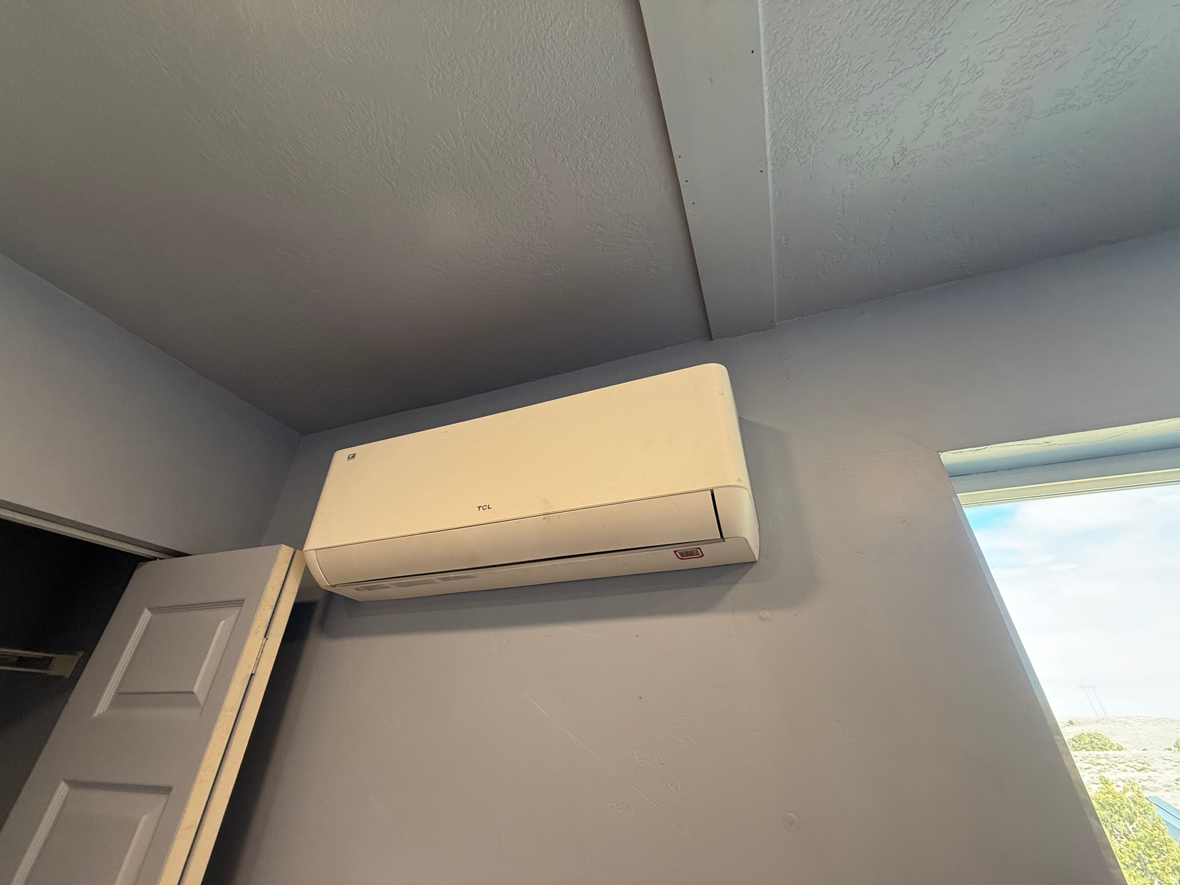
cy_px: 442
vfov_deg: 85.7
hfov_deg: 102.1
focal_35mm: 14
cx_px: 590
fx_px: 477
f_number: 2.2
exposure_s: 1/120
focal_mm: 2.22
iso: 200
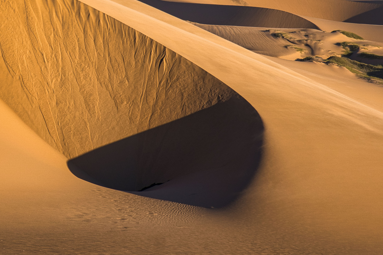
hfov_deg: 11.4
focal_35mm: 179
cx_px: -5
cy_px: 2
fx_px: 1905
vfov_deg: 7.6
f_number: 10
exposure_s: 1/160
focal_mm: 55
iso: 100
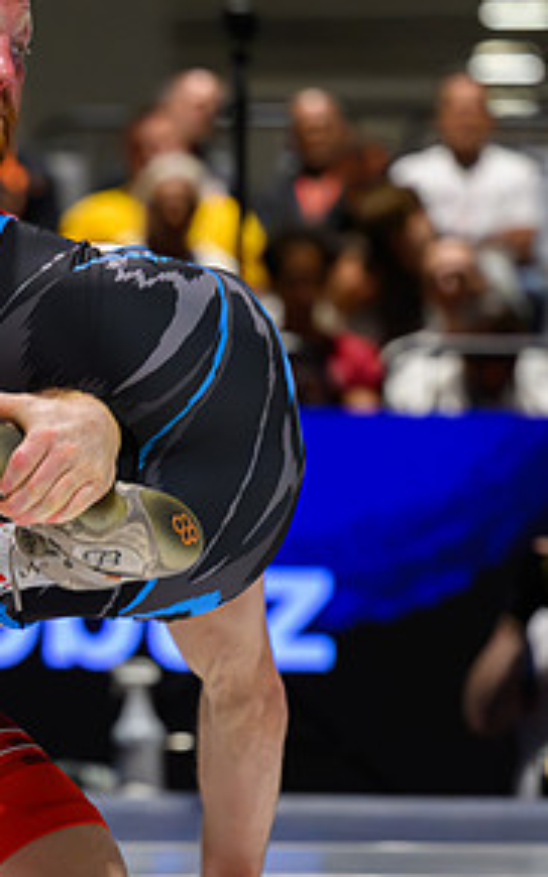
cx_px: -70
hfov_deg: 3.9
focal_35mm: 340
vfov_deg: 6.2
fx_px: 8133
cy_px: 702
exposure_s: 1/640
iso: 5000
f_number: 2.8
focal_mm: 110
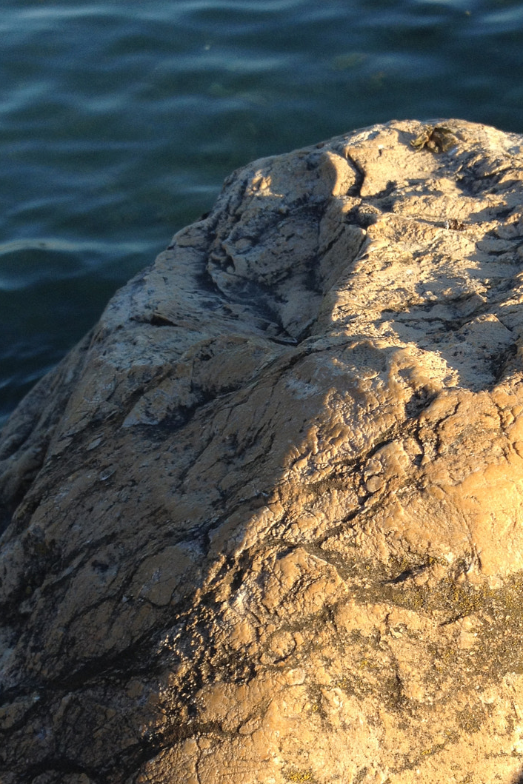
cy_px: 549
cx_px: 359
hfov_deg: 24.5
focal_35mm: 55
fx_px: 1198
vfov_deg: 35.7
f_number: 2.4
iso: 50
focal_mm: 4.28
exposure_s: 1/452
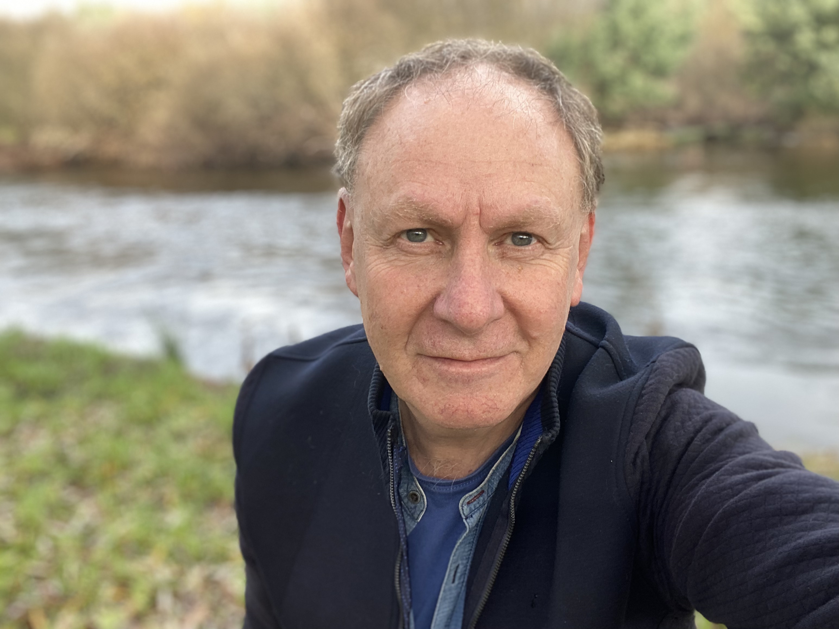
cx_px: 420
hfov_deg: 60.0
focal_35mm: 30
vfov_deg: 46.8
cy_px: 314
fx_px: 727
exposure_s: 1/122
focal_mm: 2.71
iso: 40
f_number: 2.2
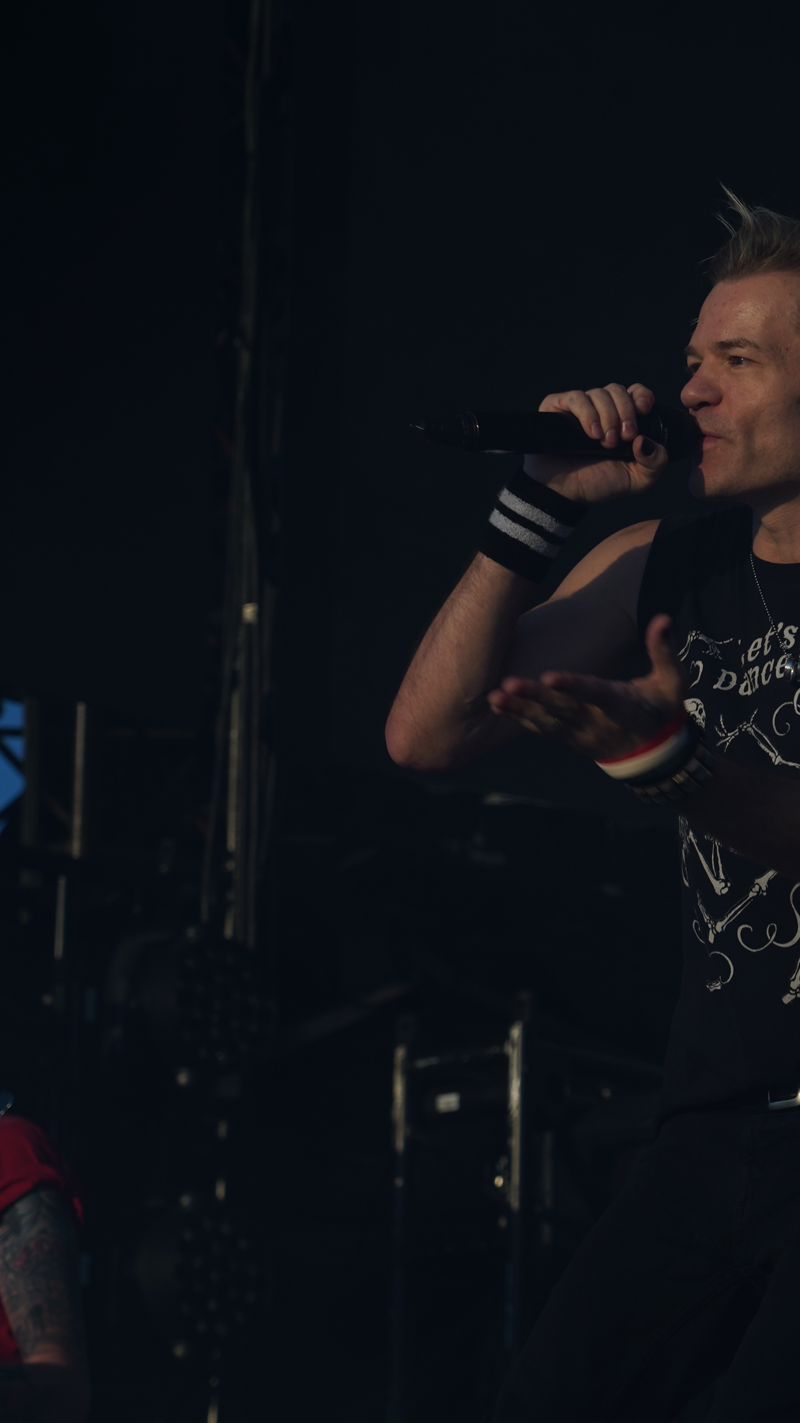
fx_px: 6260
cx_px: 888
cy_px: 714
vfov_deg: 13.0
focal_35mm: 166
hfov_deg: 7.3
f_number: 8
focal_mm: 105
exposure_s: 1/500
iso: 100
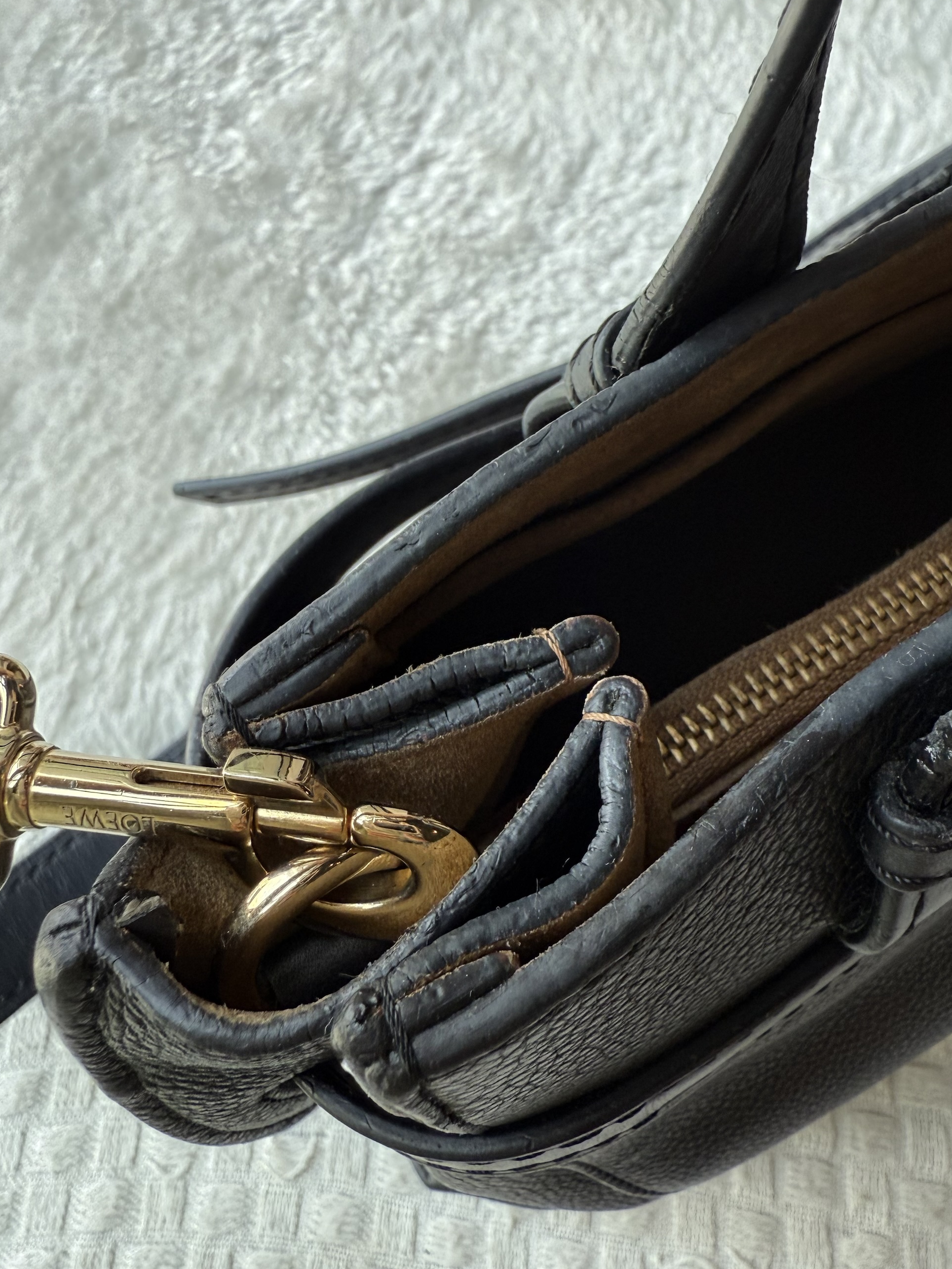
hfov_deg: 49.6
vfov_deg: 63.4
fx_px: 1026
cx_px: 548
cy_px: 631
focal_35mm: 28
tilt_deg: -74.4
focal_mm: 2.22
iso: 100
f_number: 2.2
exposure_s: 1/99
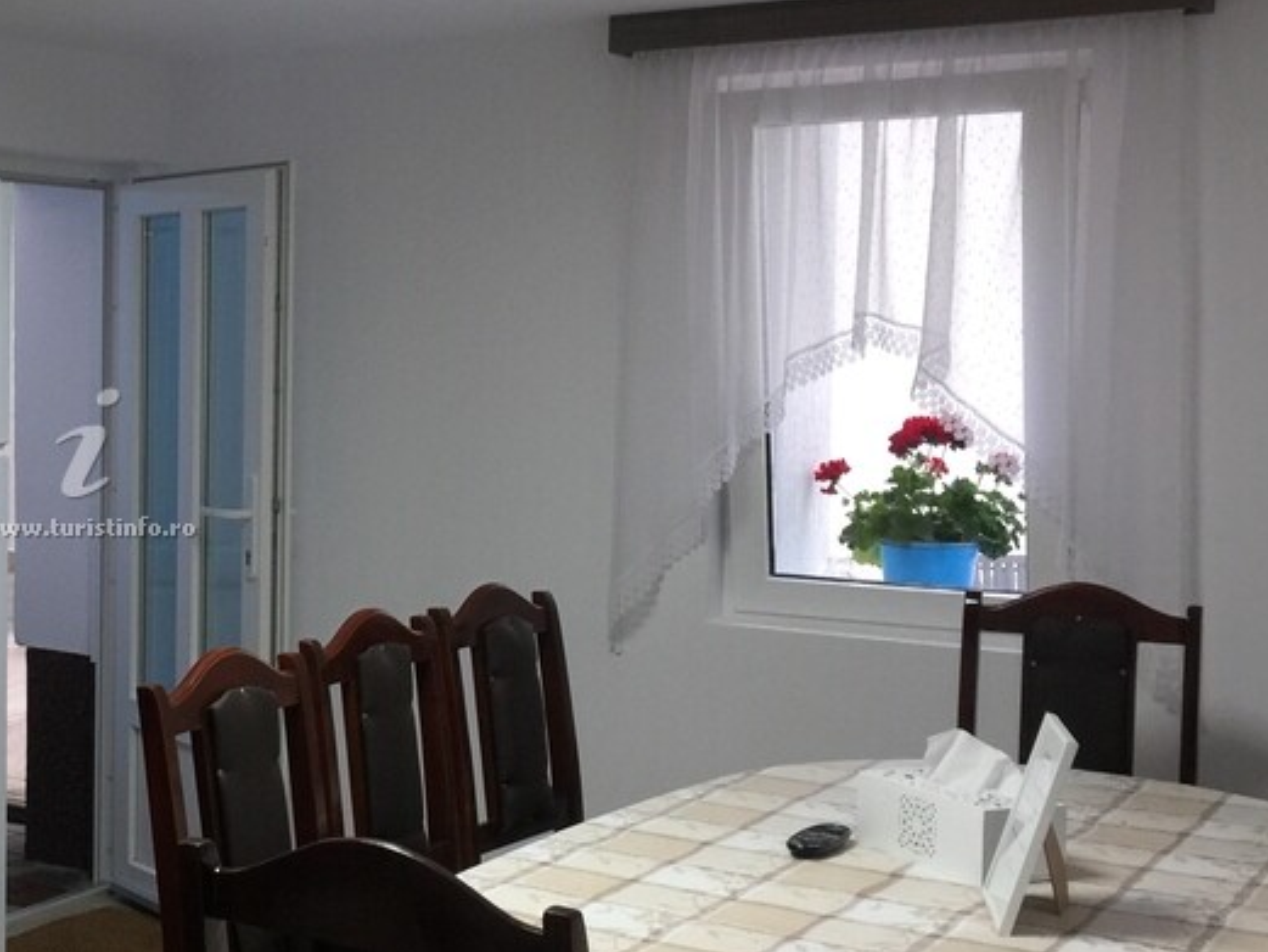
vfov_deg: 25.7
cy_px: 458
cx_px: 85
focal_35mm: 57
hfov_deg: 31.9
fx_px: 2088
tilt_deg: -2.5
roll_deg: -2.1
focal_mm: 4.15
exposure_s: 1/33
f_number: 2.2
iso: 50
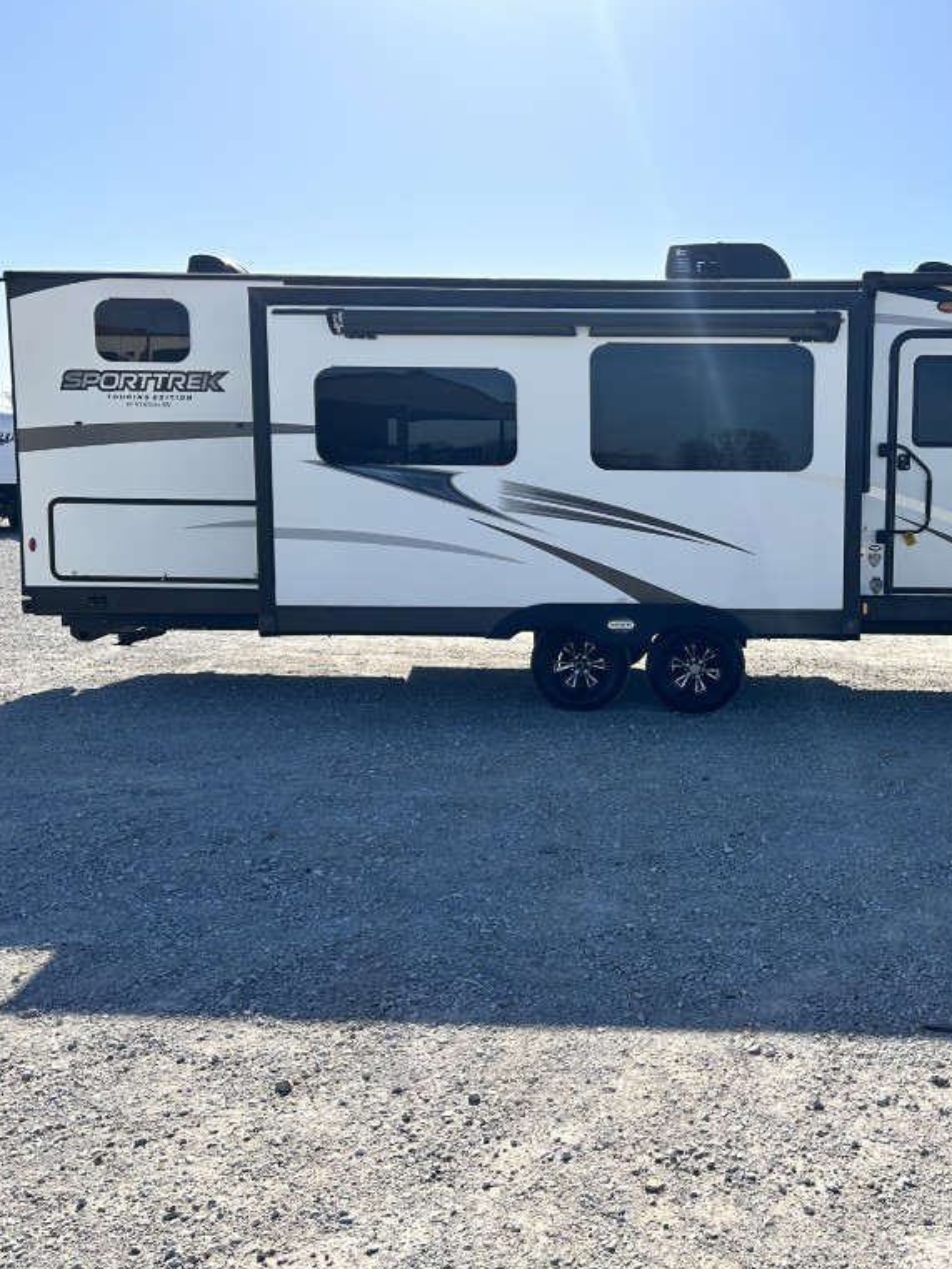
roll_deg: -2.1
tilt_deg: -5.1
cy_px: 634
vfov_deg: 52.6
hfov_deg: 39.4
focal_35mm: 35
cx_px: 734
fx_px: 1283
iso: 50
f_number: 1.5
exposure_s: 1/4274
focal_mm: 5.7
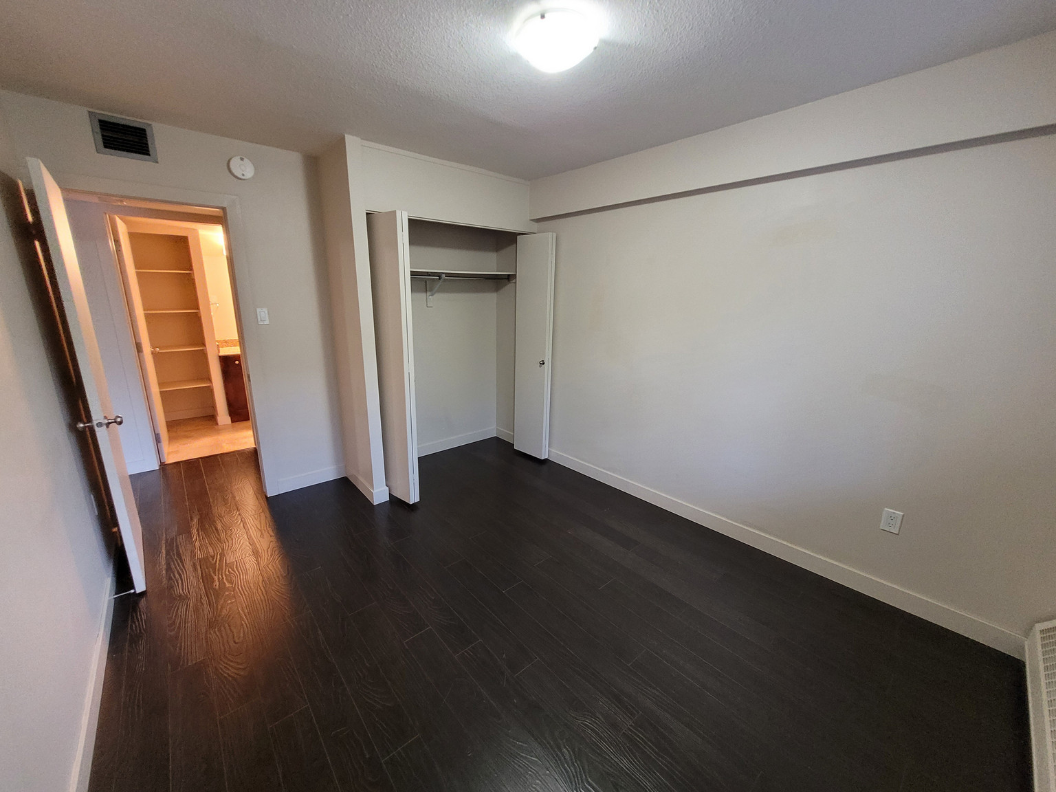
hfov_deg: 106.2
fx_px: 397
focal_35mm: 13
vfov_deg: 89.9
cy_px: 396
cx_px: 528
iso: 400
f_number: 2.2
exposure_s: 1/40
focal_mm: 1.74
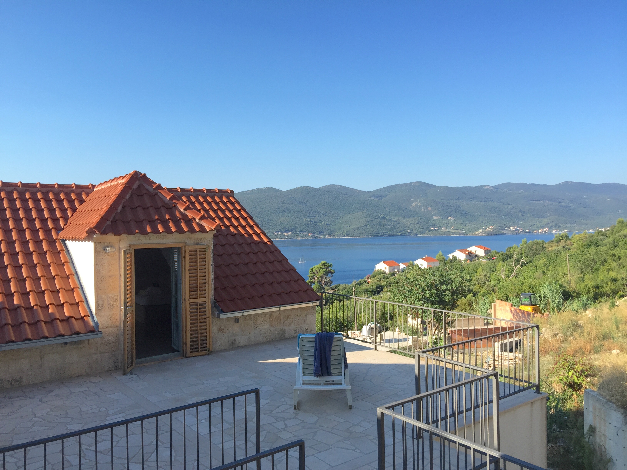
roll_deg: +0.7
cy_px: 235
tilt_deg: +0.5
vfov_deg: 48.2
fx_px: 525
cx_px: 314
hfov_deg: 61.7
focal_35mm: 29
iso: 32
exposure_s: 1/1014
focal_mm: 4.15
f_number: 2.2
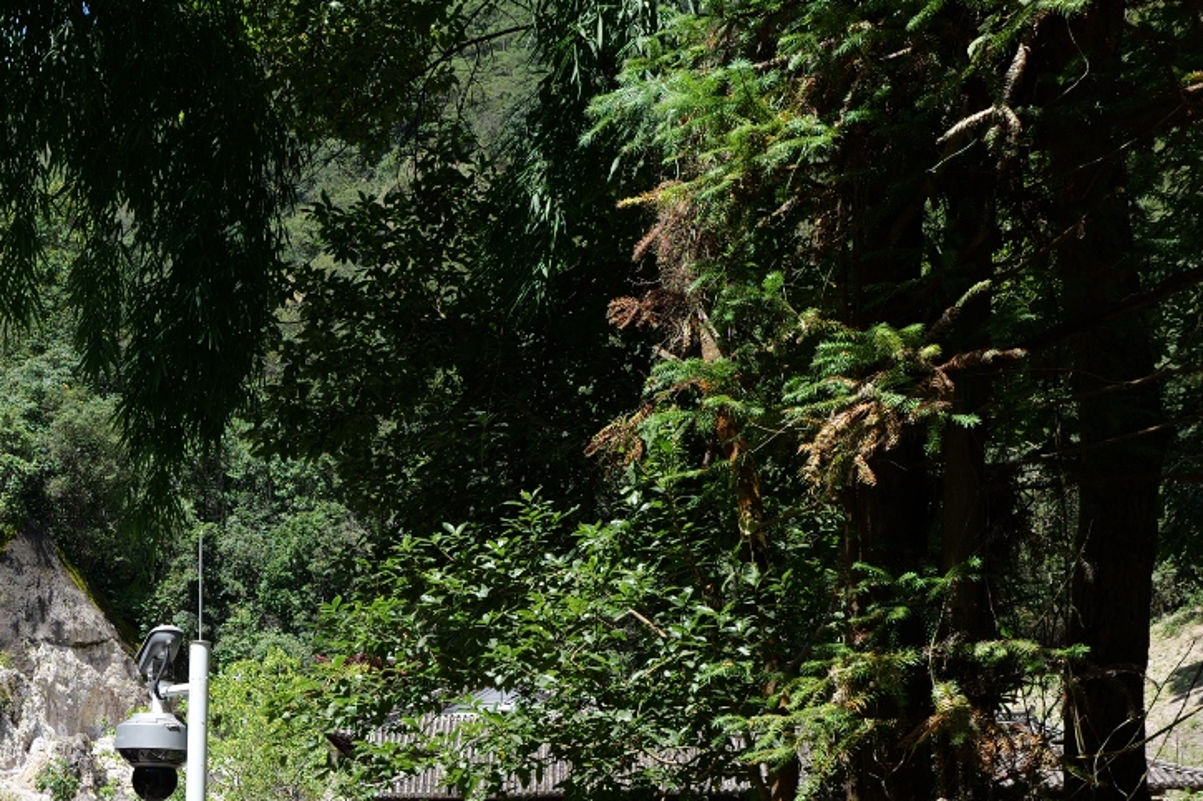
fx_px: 1771
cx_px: -8
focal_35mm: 53
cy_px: 818
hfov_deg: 34.1
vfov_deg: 24.3
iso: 100
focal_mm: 24
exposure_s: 1/200
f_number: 5.6
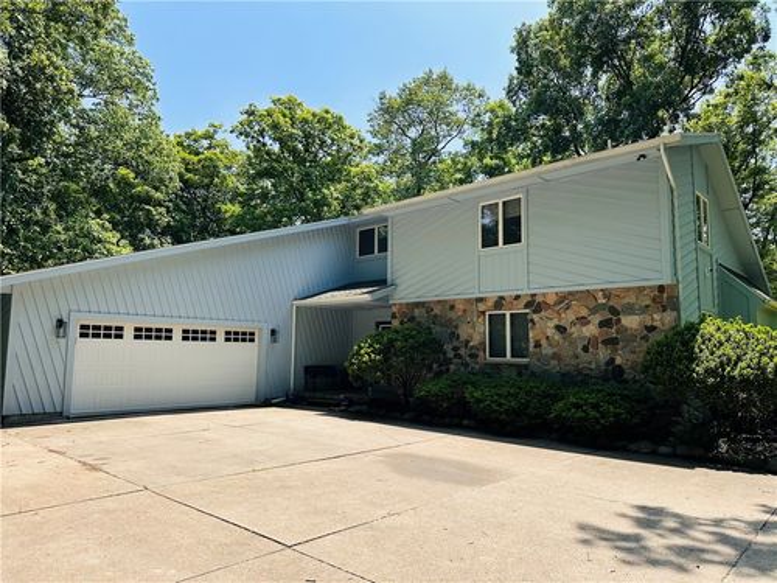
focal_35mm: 24
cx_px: 388
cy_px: 292
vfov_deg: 56.8
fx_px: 539
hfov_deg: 71.6
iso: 80
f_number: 1.78
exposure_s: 1/2525
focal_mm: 6.86
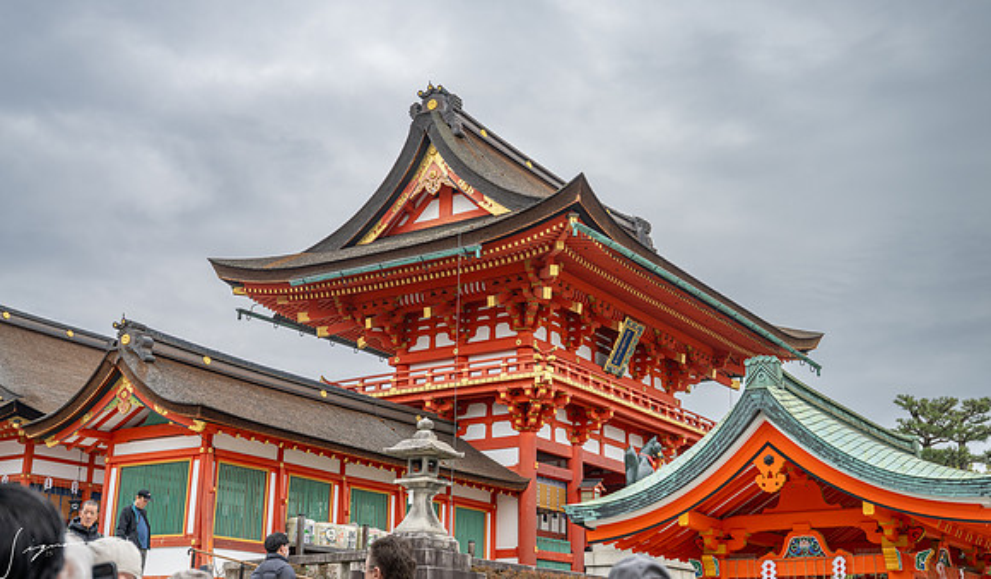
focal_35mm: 45
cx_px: 495
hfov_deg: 45.2
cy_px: 252
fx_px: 1191
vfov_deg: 27.3
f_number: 4
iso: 90
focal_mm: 43
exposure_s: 1/500
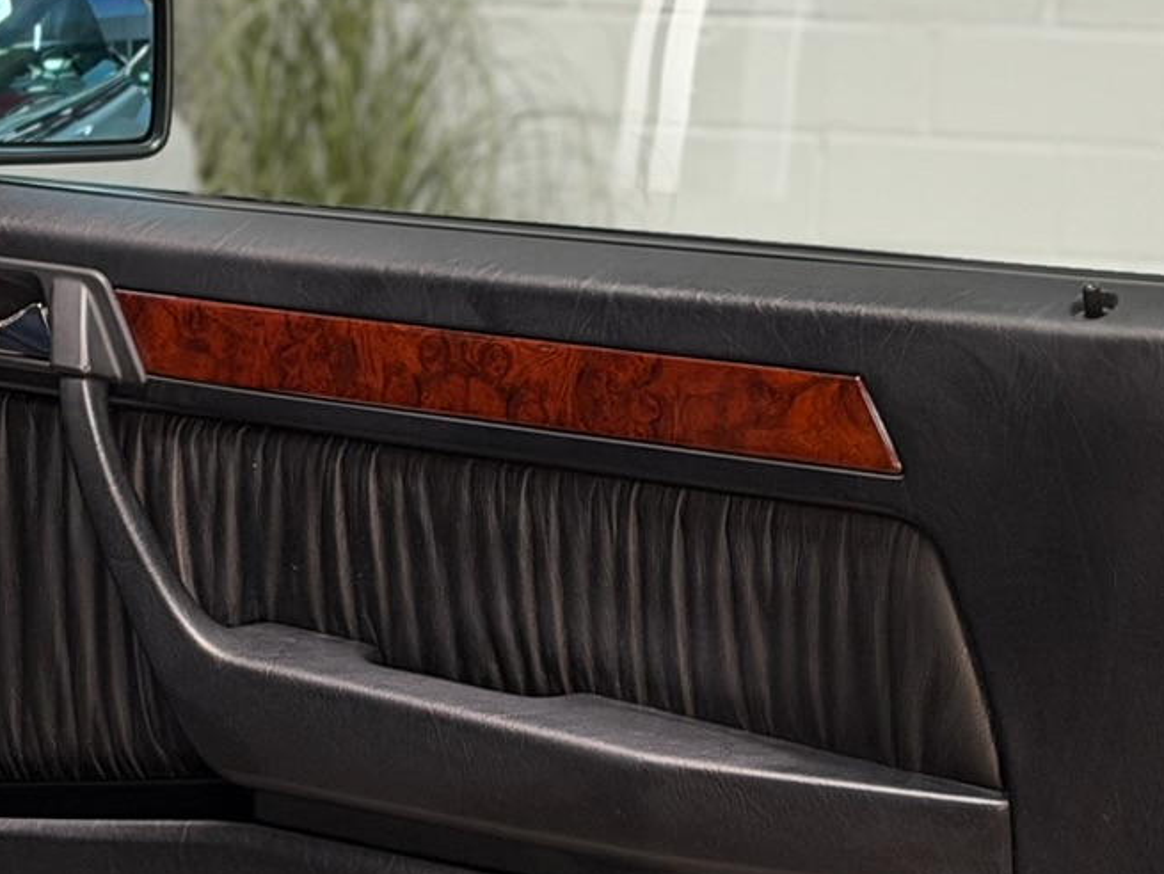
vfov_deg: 9.9
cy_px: 586
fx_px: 5047
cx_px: -176
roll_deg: -0.1
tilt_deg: -13.6
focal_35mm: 150
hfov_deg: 12.9
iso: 160
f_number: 1.78
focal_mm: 6.76
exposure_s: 1/50
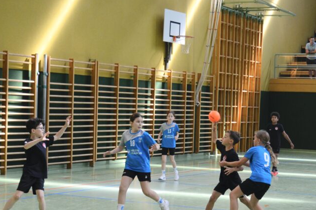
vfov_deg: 16.5
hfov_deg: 24.6
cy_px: 157
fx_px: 718
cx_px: 225
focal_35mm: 82
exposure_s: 1/500
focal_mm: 34
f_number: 5
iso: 1100
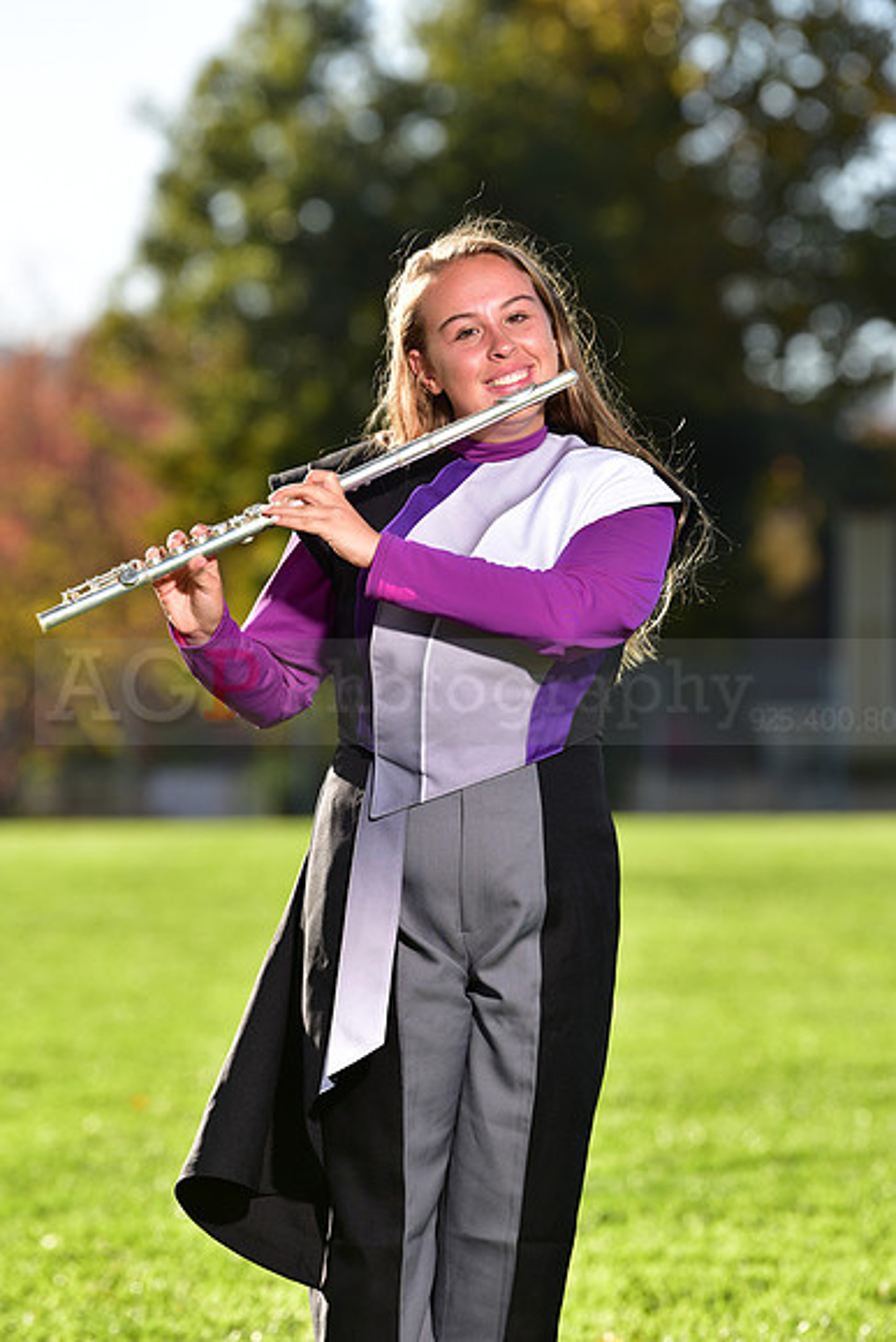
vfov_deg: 10.3
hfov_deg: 6.9
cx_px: 448
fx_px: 7462
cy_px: 671
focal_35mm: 200
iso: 80
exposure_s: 1/250
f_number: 5
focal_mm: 200
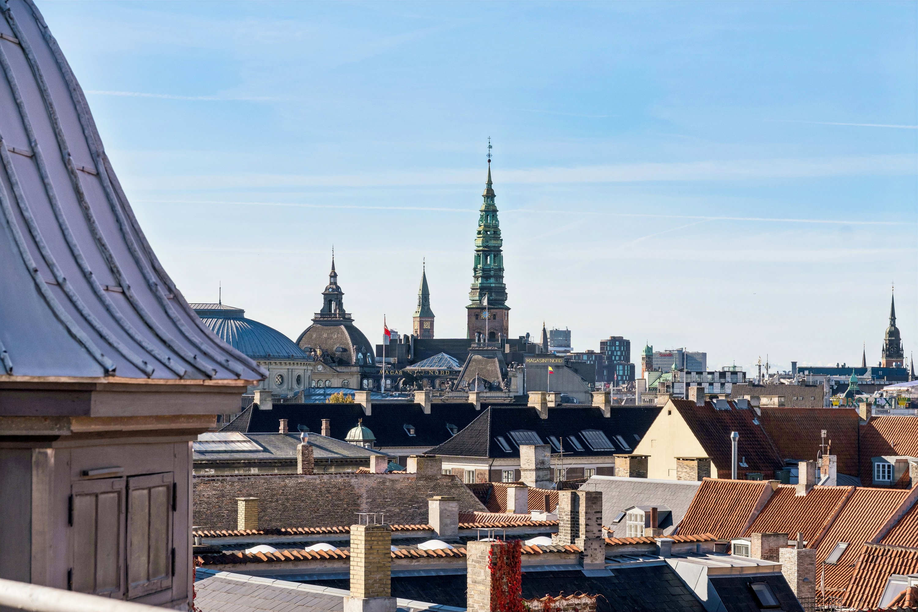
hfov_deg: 23.0
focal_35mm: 88
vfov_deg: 15.4
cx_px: 459
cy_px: 306
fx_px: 2257
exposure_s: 1/800
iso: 200
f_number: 8
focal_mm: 59
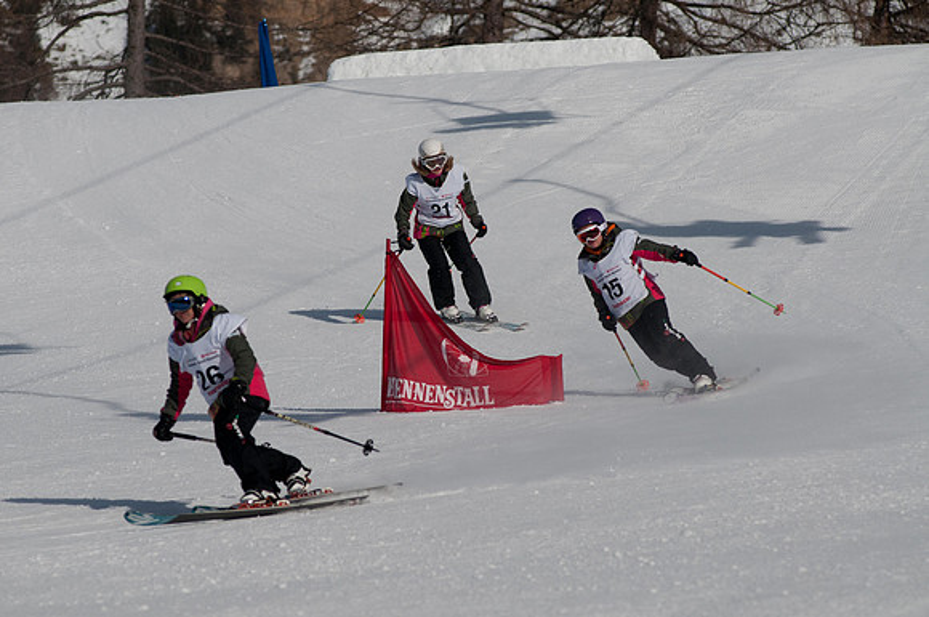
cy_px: 308
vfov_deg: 5.9
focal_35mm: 232
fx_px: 5991
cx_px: 464
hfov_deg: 8.9
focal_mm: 155
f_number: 4.5
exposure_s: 1/2000
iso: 200
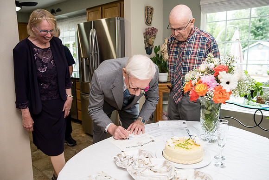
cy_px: 90
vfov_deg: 42.3
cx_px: 134
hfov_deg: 60.3
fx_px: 232
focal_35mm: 31
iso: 1600
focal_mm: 31
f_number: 4
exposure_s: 1/320
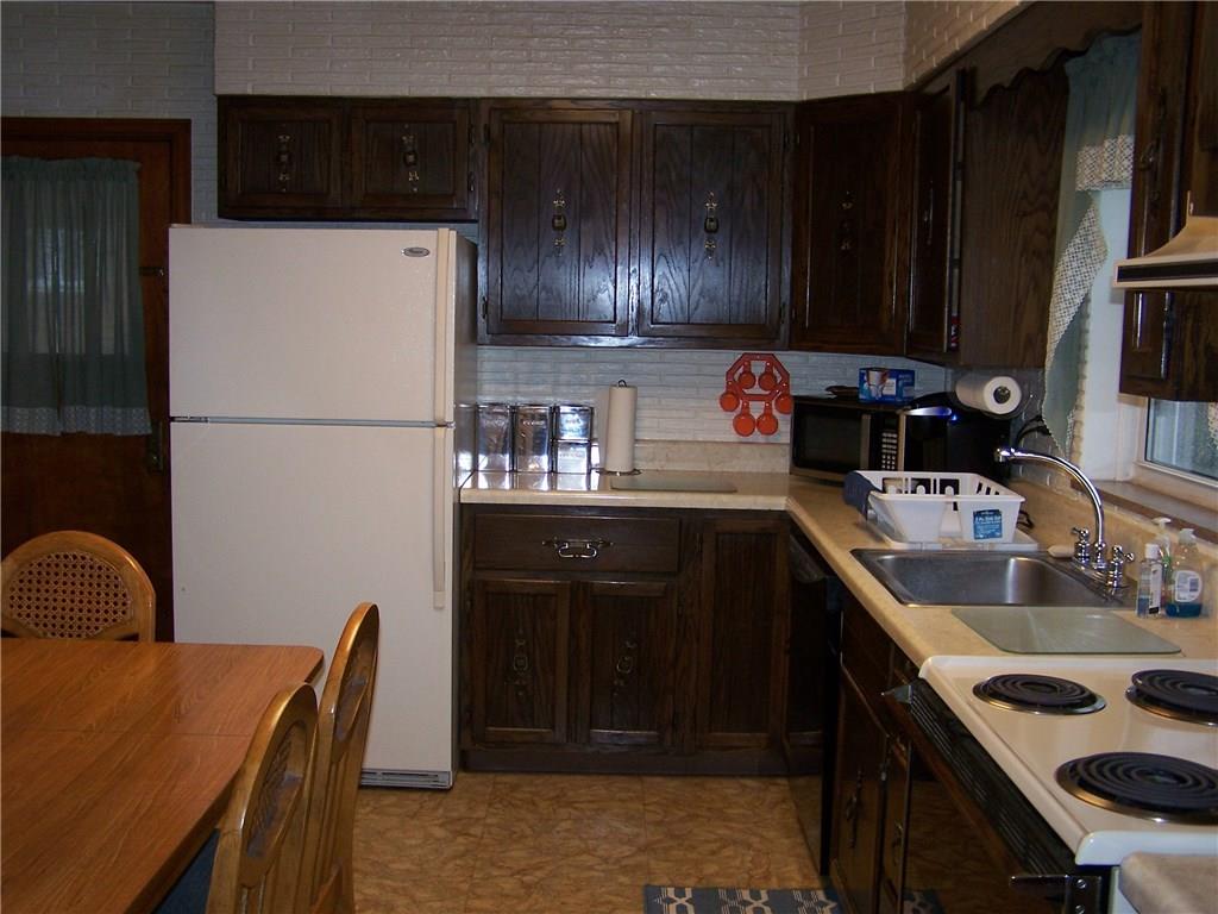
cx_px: 609
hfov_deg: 49.0
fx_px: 1337
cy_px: 457
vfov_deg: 37.7
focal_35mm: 38
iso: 140
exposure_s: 1/60
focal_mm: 6.3
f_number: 2.8
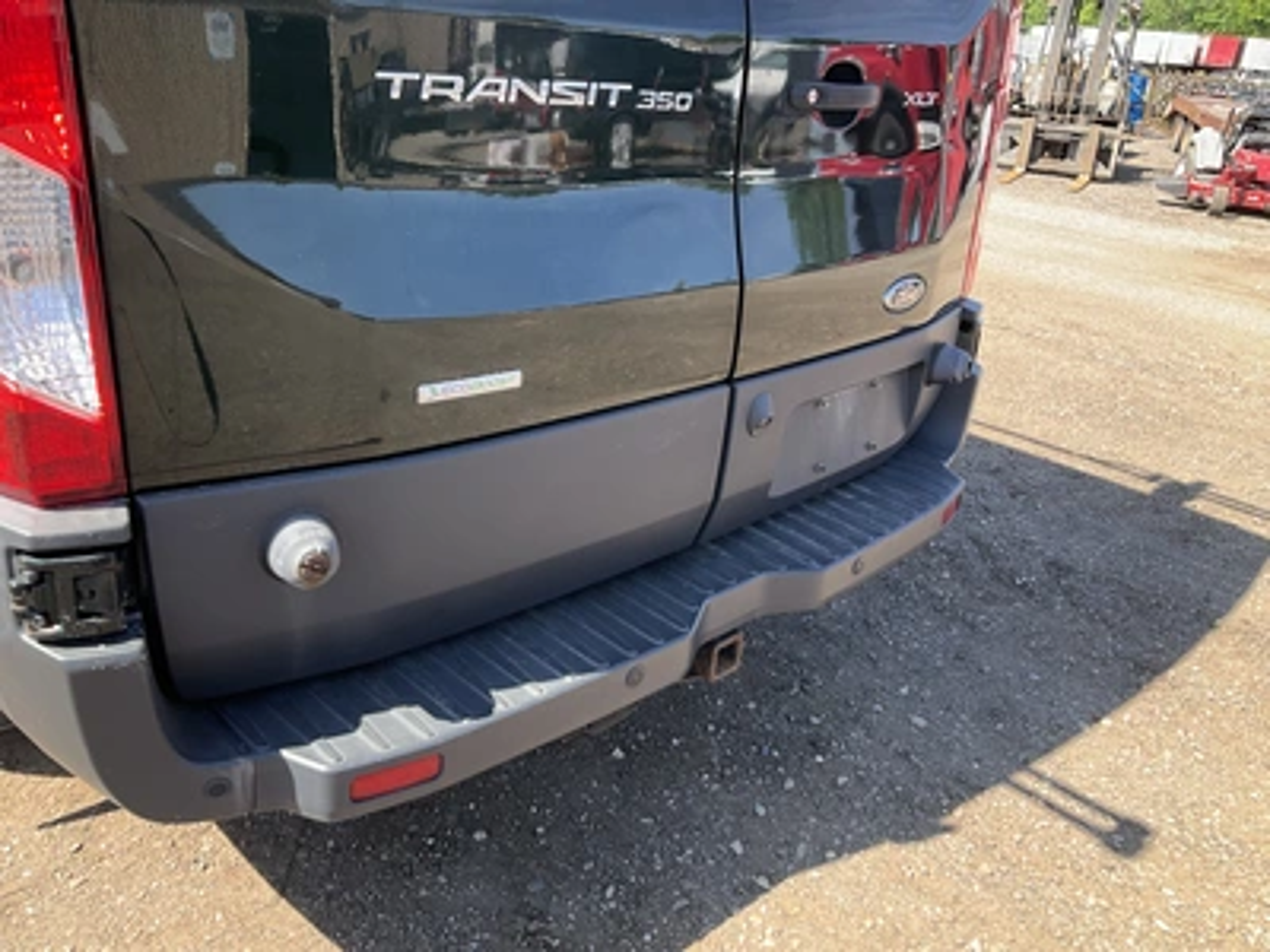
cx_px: 635
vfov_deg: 48.2
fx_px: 1064
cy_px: 476
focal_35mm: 29
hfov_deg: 61.7
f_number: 1.8
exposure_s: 1/314
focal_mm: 3
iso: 25
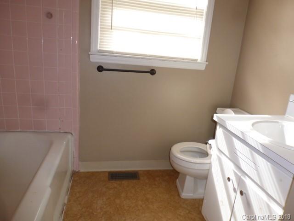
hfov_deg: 71.6
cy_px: 110
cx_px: 147
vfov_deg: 56.8
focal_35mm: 24
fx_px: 204
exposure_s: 1/60
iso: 160
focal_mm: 4.3
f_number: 3.3
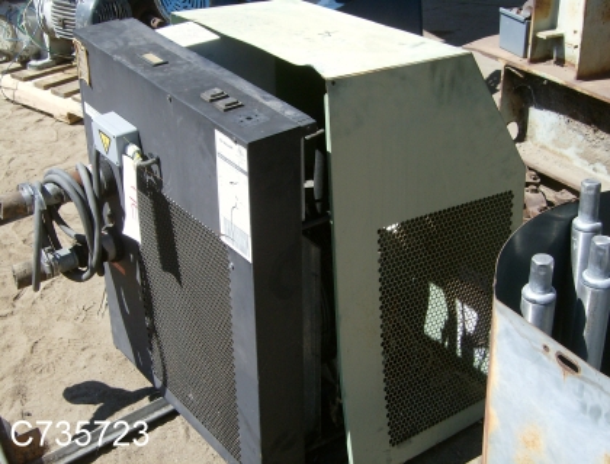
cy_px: 232
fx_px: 991
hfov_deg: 34.2
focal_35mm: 56
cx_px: 305
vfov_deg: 26.3
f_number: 5.6
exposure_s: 1/395
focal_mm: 9.3
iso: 100
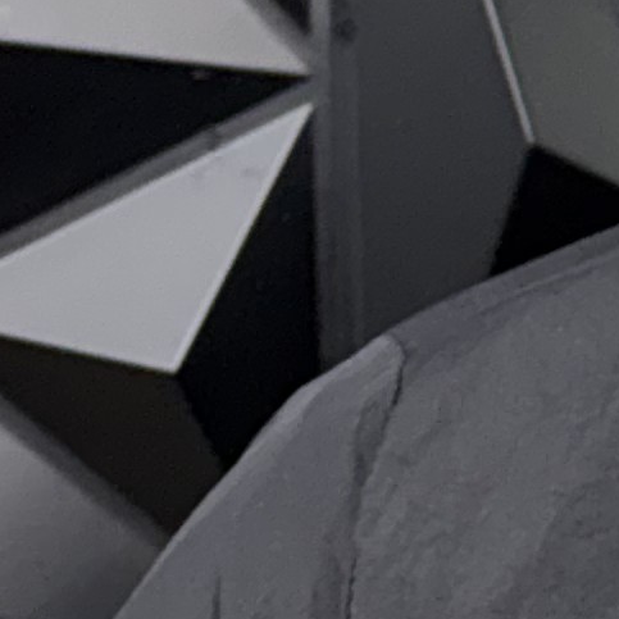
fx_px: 3581
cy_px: -110
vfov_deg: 9.7
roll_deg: +0.5
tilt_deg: -5.4
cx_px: 1558
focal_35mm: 177
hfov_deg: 8.8
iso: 100
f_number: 1.78
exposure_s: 1/120
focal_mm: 6.76
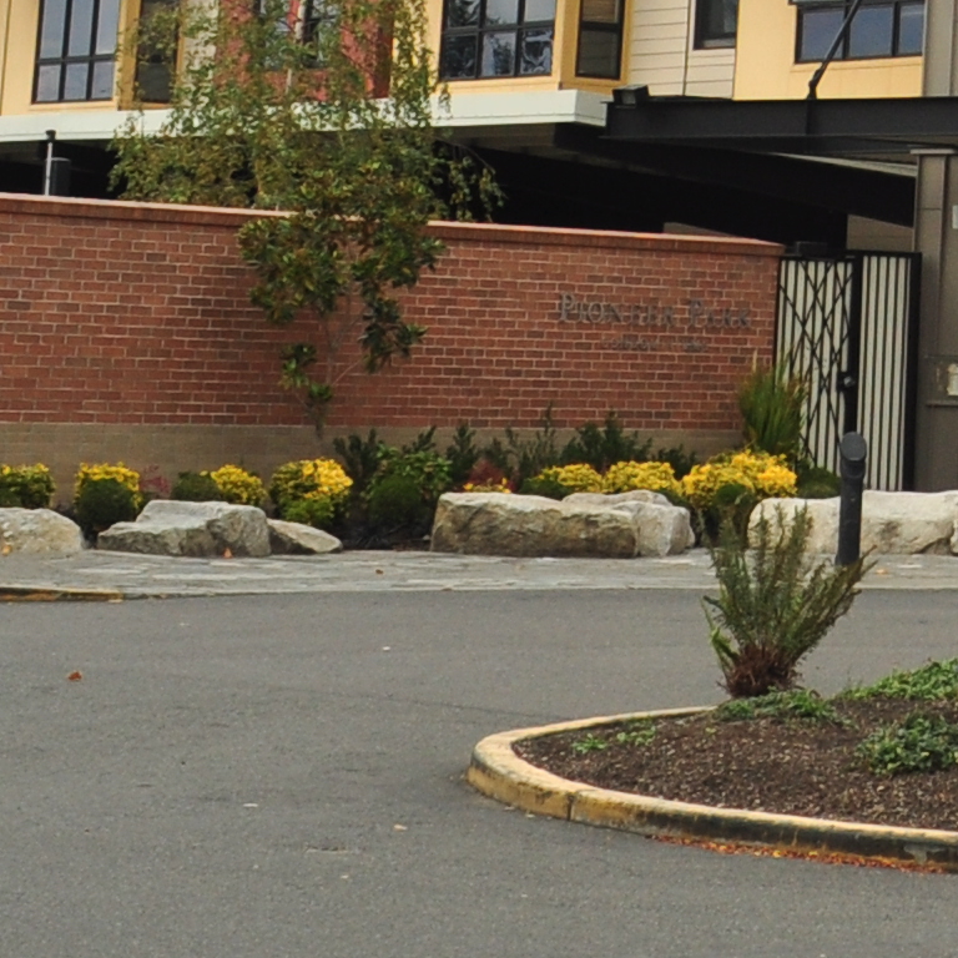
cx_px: 1637
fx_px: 4008
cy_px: -438
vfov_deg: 13.0
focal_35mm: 128
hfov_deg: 12.6
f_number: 8
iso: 200
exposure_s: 1/250
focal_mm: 18
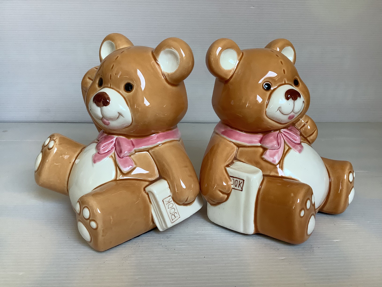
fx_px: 342
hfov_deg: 58.4
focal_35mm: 31
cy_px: 144
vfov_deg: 45.4
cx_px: 191
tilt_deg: -17.1
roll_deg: -0.1
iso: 80
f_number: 2.4
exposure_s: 1/120
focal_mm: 3.3
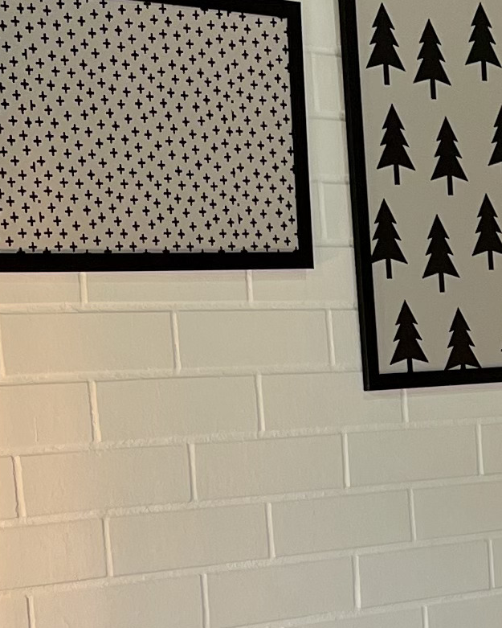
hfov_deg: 11.1
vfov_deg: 14.4
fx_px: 2432
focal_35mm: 131
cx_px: 868
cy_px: 688
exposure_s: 1/60
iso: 80
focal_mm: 5.1
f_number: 1.6
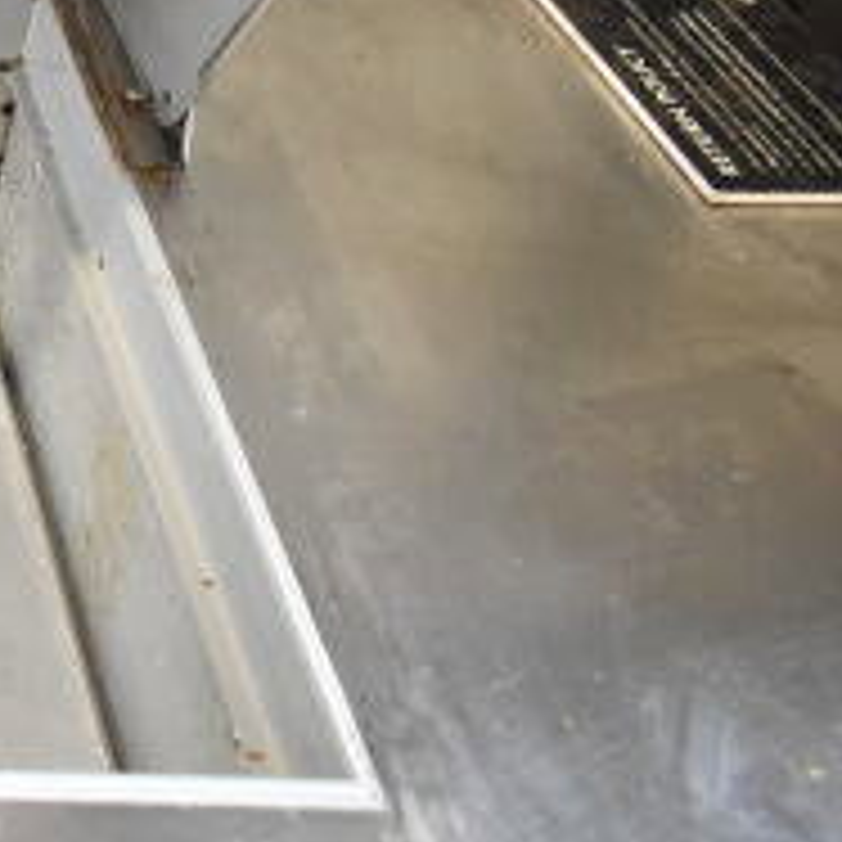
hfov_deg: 19.3
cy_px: 106
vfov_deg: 22.6
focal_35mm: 75
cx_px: -518
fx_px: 2064
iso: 1600
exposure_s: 1/60
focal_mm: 18
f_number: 4
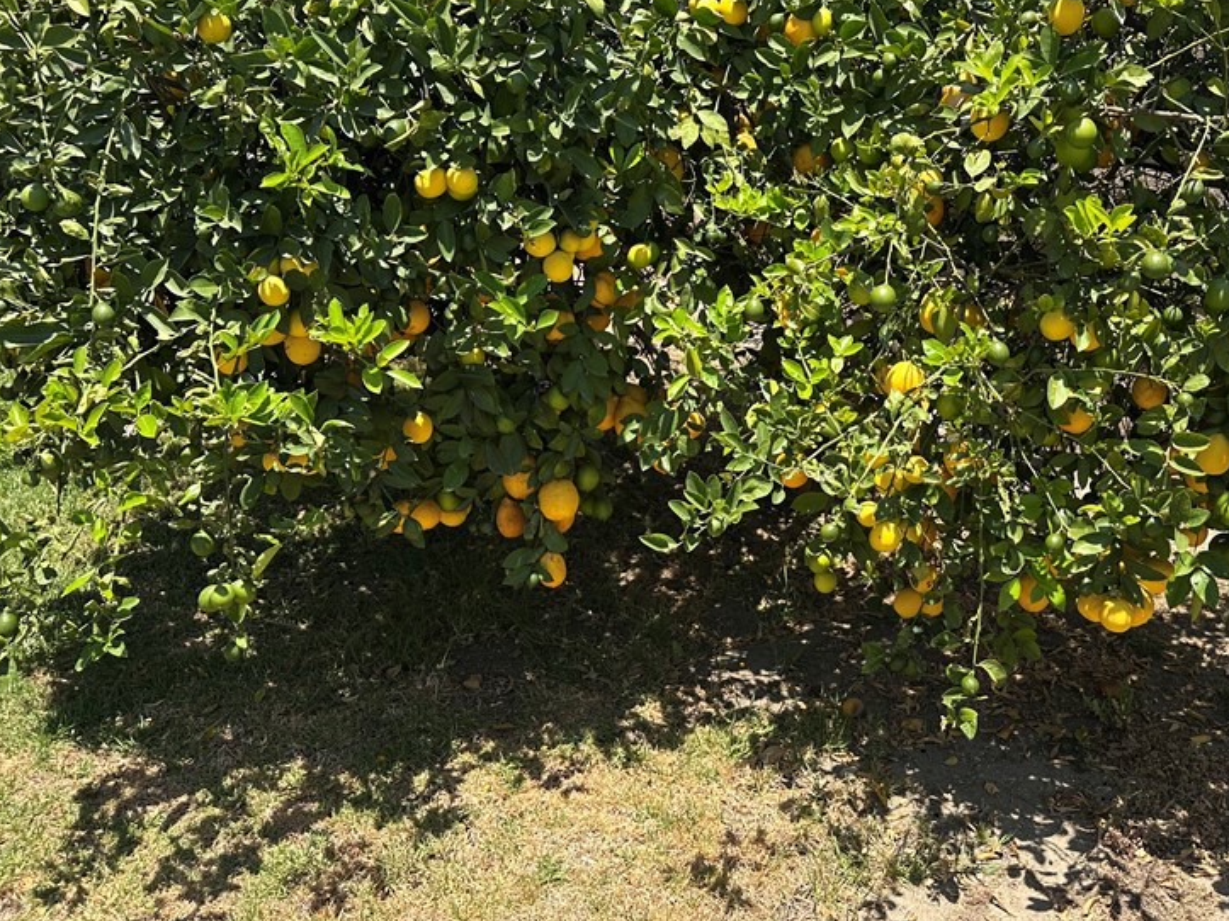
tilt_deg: -13.7
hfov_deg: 53.5
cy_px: 333
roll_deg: -0.4
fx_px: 1207
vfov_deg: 41.4
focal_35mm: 34
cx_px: 753
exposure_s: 1/1812
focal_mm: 6.86
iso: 80
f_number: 1.78
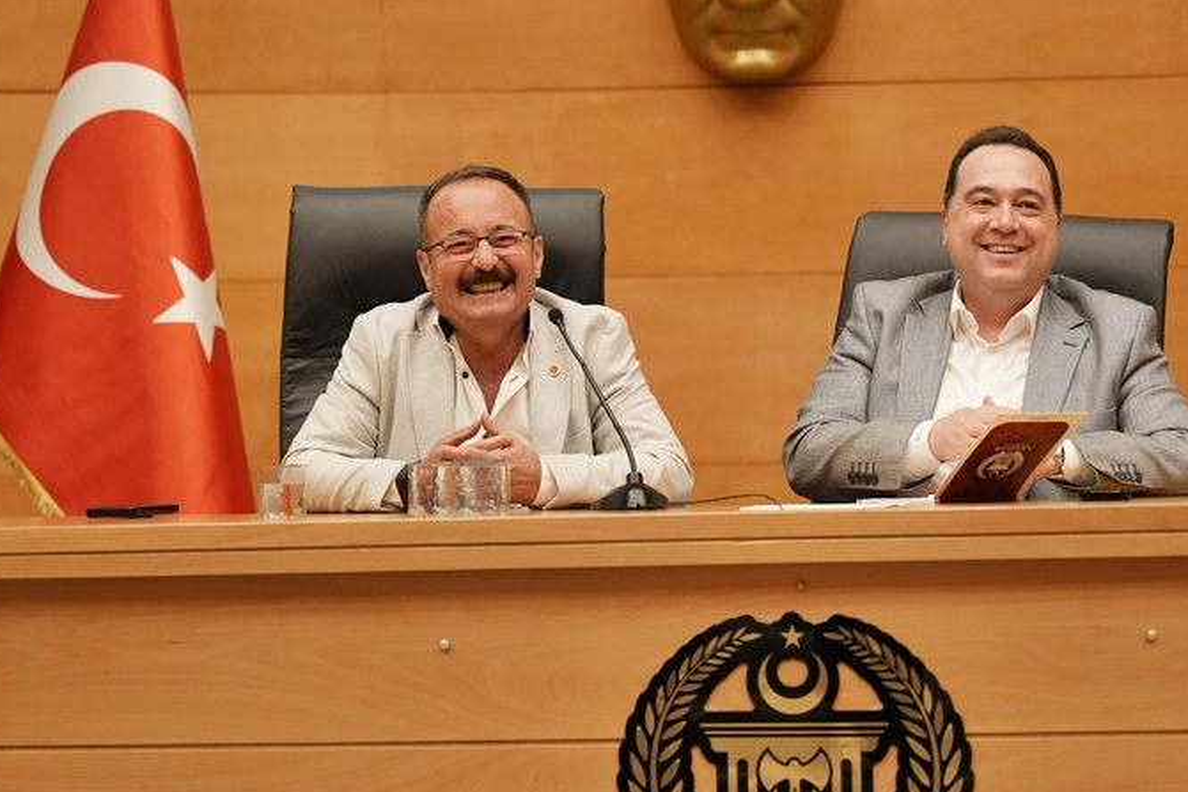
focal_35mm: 107
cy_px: 279
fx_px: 3532
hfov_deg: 19.1
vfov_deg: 12.8
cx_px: 683
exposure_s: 1/100
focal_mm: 70
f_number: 2.8
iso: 1600
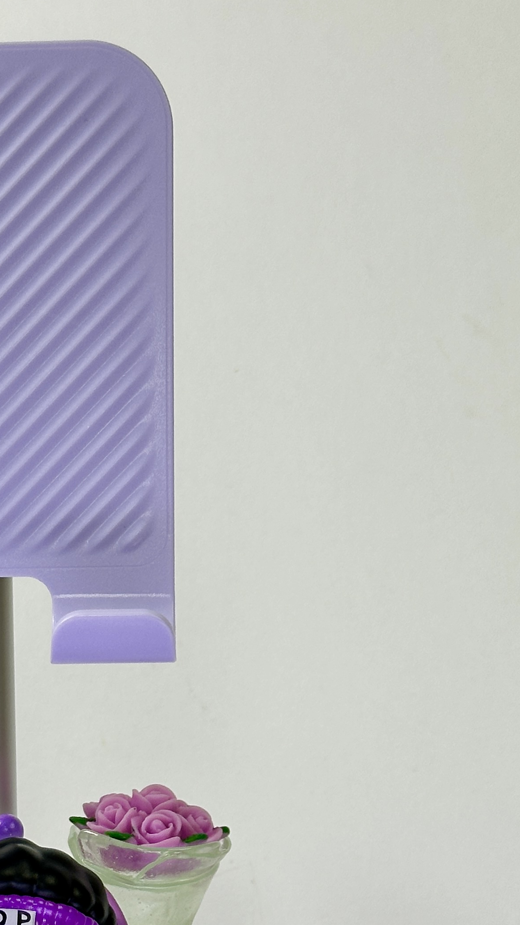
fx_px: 2477
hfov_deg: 11.8
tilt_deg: -16.1
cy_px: 845
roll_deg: +0.5
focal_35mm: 101
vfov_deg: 20.7
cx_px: -13
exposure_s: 1/201
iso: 64
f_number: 1.78
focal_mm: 6.86
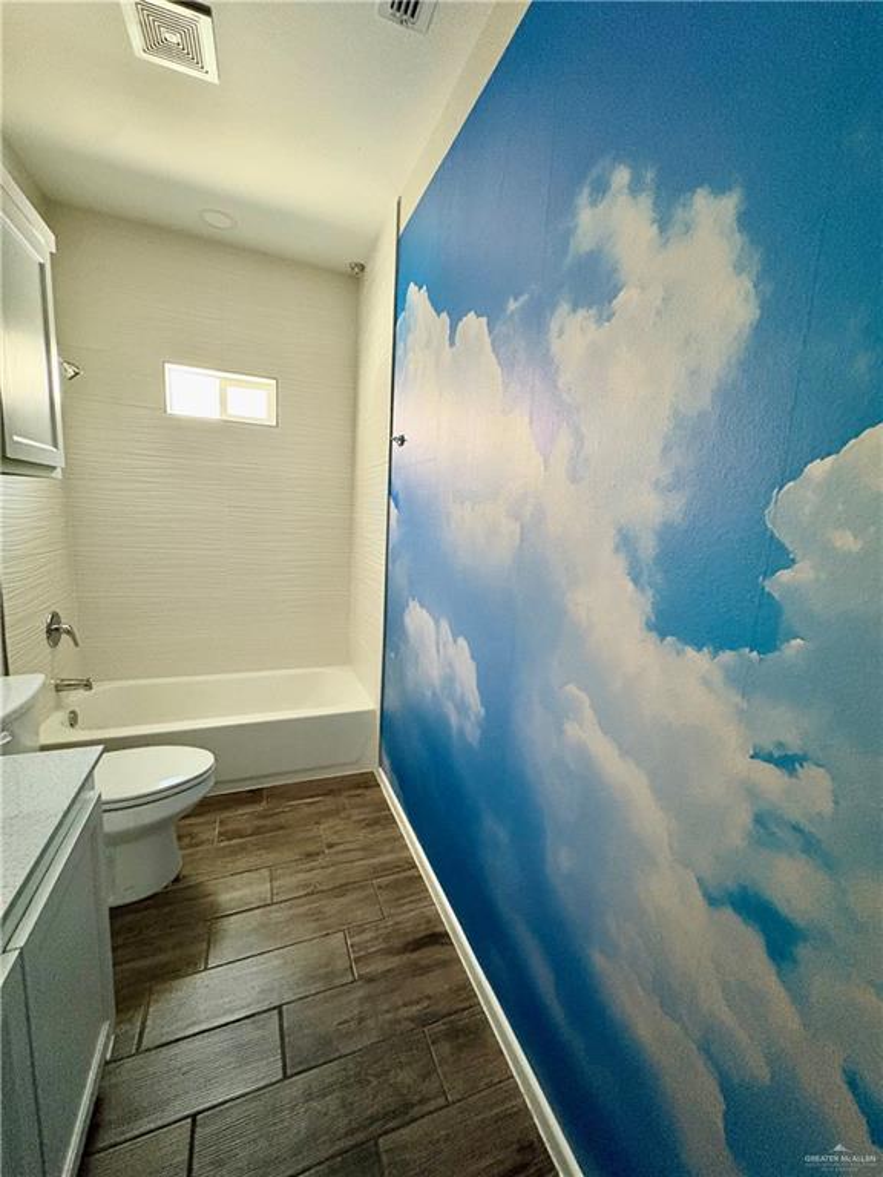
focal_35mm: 14
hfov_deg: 85.7
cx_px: 442
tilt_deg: -8.3
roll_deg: -2.7
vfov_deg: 102.1
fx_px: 476
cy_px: 588
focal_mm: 2.22
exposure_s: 1/60
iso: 800
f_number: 2.2
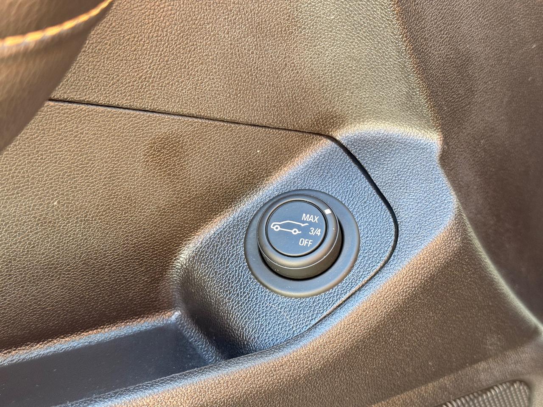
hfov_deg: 39.7
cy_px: 204
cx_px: 272
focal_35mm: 48
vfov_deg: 30.3
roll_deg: -2.8
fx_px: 753
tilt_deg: -34.7
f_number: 1.78
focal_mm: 6.76
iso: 160
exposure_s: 1/60
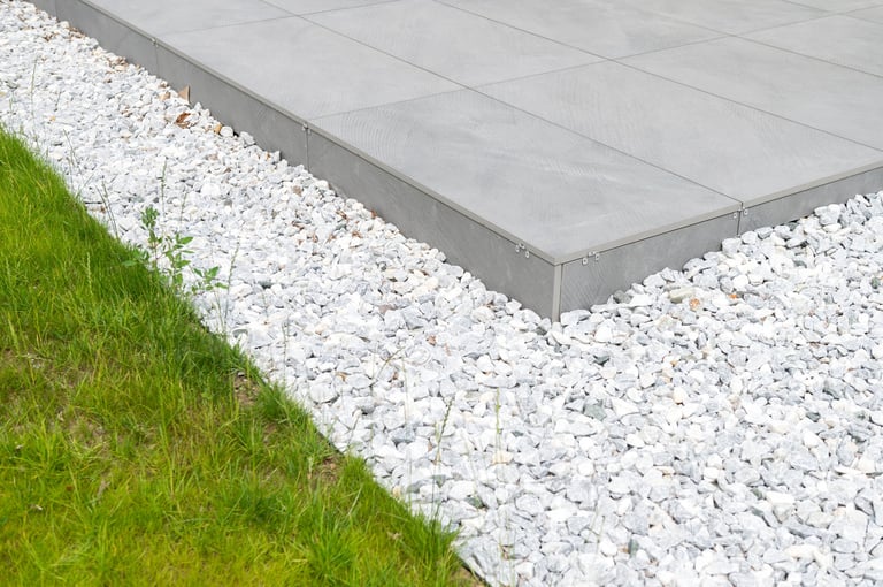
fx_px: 1176
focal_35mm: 48
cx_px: 442
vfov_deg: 28.0
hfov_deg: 41.2
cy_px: 294
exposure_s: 1/500
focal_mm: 48
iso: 125
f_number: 4.5
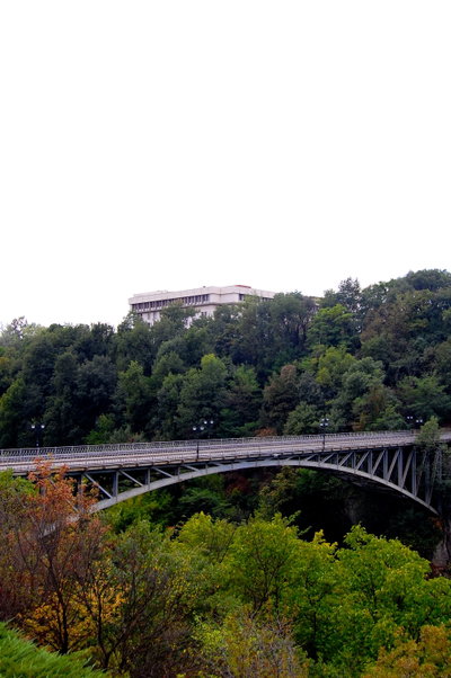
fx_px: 735
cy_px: 339
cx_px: 226
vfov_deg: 49.6
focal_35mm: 39
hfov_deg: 34.1
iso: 200
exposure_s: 1/250
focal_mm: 26
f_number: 7.1
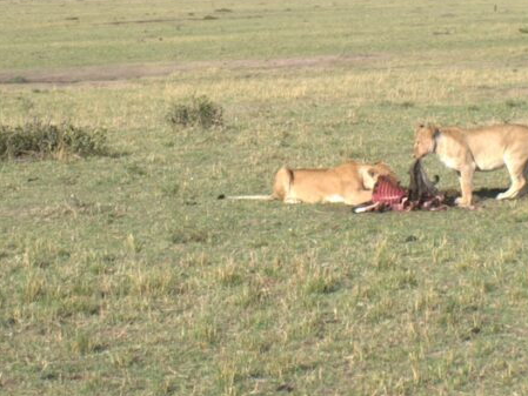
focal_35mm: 181
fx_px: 2763
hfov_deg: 10.9
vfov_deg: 8.2
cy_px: 86
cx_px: 221
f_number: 22
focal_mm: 55
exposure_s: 1/80
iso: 200
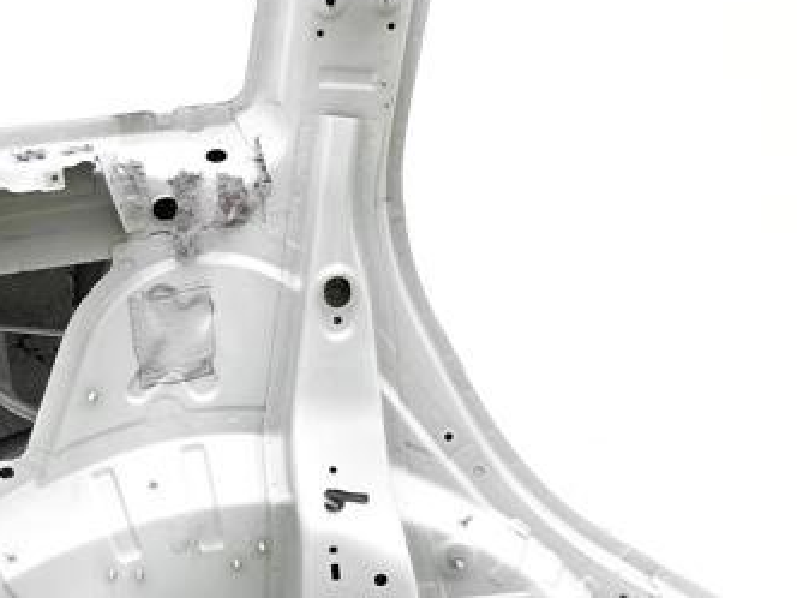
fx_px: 1243
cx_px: 70
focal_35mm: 54
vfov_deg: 26.4
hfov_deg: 33.5
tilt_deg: -3.3
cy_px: 502
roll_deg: +1.9
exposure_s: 1/146
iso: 20
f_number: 1.8
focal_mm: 3.99
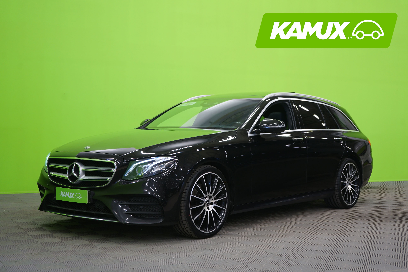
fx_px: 555
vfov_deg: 27.5
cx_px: 204
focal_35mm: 49
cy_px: 136
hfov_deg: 40.3
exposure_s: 1/8
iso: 400
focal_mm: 49
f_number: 4.5
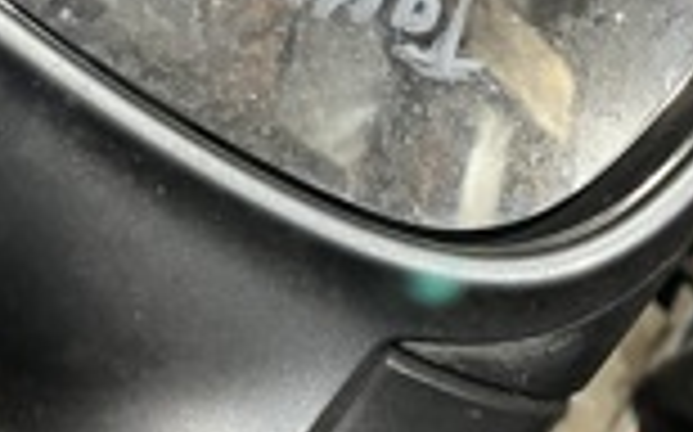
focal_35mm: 86
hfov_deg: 24.1
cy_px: -32
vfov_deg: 14.8
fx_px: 1623
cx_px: 333
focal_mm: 5.1
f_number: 1.6
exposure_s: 1/45
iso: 500
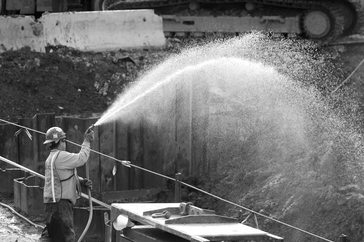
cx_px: 182
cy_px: 121
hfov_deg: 17.1
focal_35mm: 120
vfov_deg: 11.4
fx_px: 1212
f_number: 2.8
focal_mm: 80
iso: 200
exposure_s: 1/1000
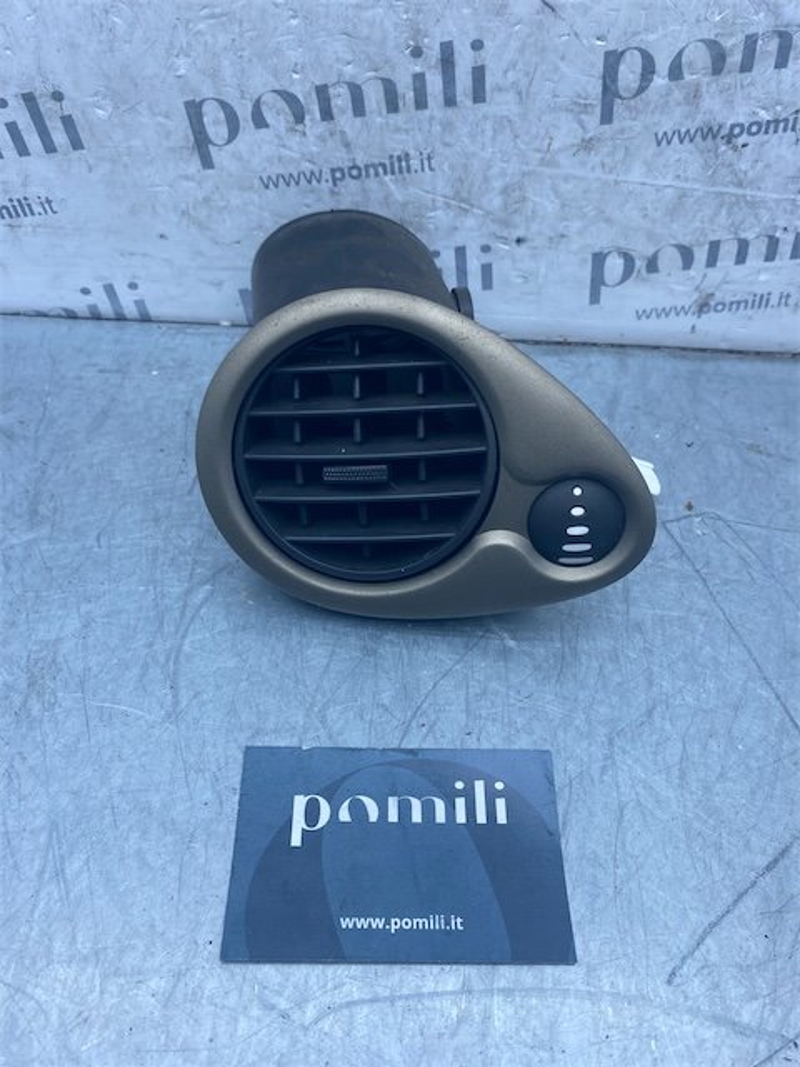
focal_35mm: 26
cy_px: 534
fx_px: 801
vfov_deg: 67.3
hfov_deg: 53.1
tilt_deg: -49.1
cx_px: 400
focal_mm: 4.25
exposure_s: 1/733
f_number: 1.8
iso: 32
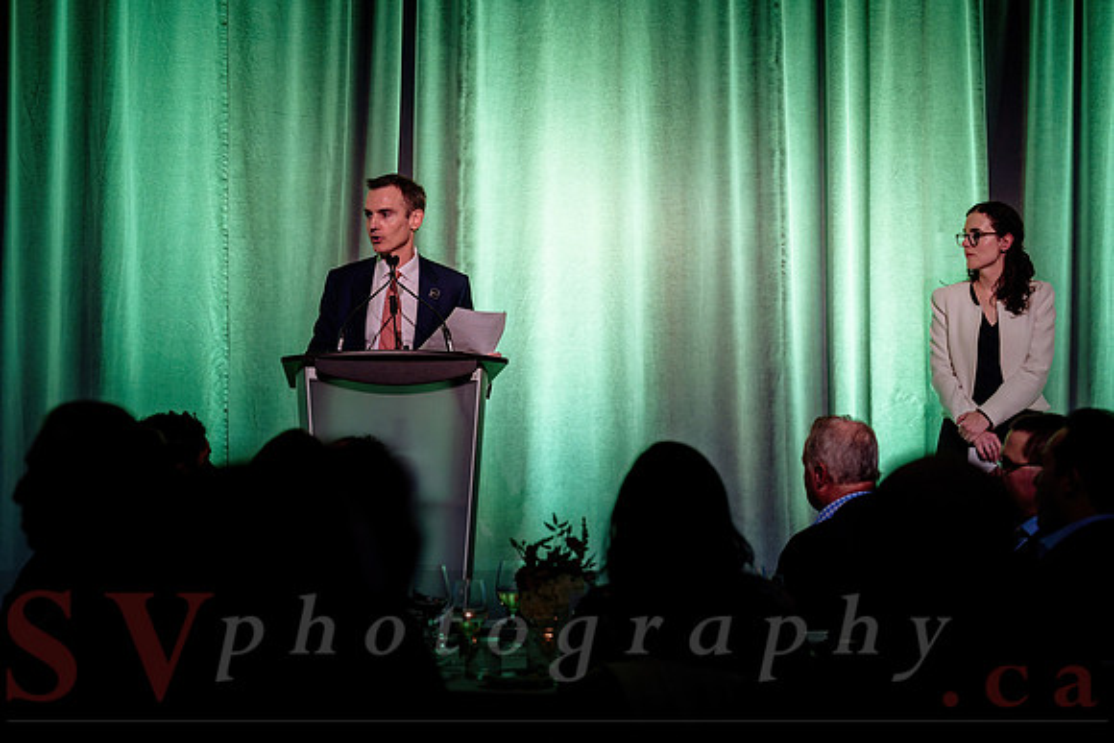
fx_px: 3440
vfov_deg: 12.3
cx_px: 571
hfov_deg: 18.4
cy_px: 346
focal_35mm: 111
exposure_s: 1/200
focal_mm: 102
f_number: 3.5
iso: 1250
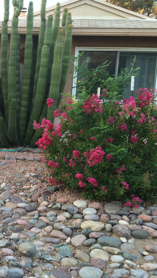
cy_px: 140
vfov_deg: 47.4
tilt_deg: -8.6
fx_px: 318
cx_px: -17
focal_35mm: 43
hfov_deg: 25.6
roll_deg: -1.9
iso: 40
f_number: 2.2
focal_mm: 4.15
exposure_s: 1/60
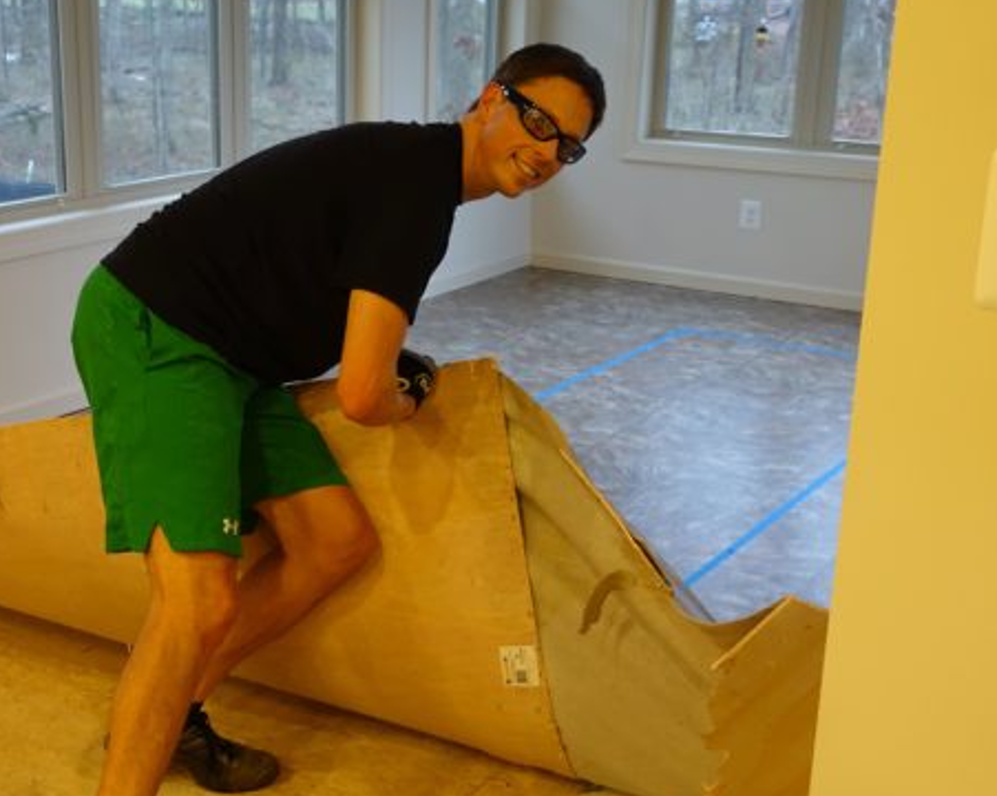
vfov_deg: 31.4
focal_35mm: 48
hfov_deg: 38.4
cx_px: 347
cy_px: 408
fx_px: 1415
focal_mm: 13.34
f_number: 2.8
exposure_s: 1/40
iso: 640
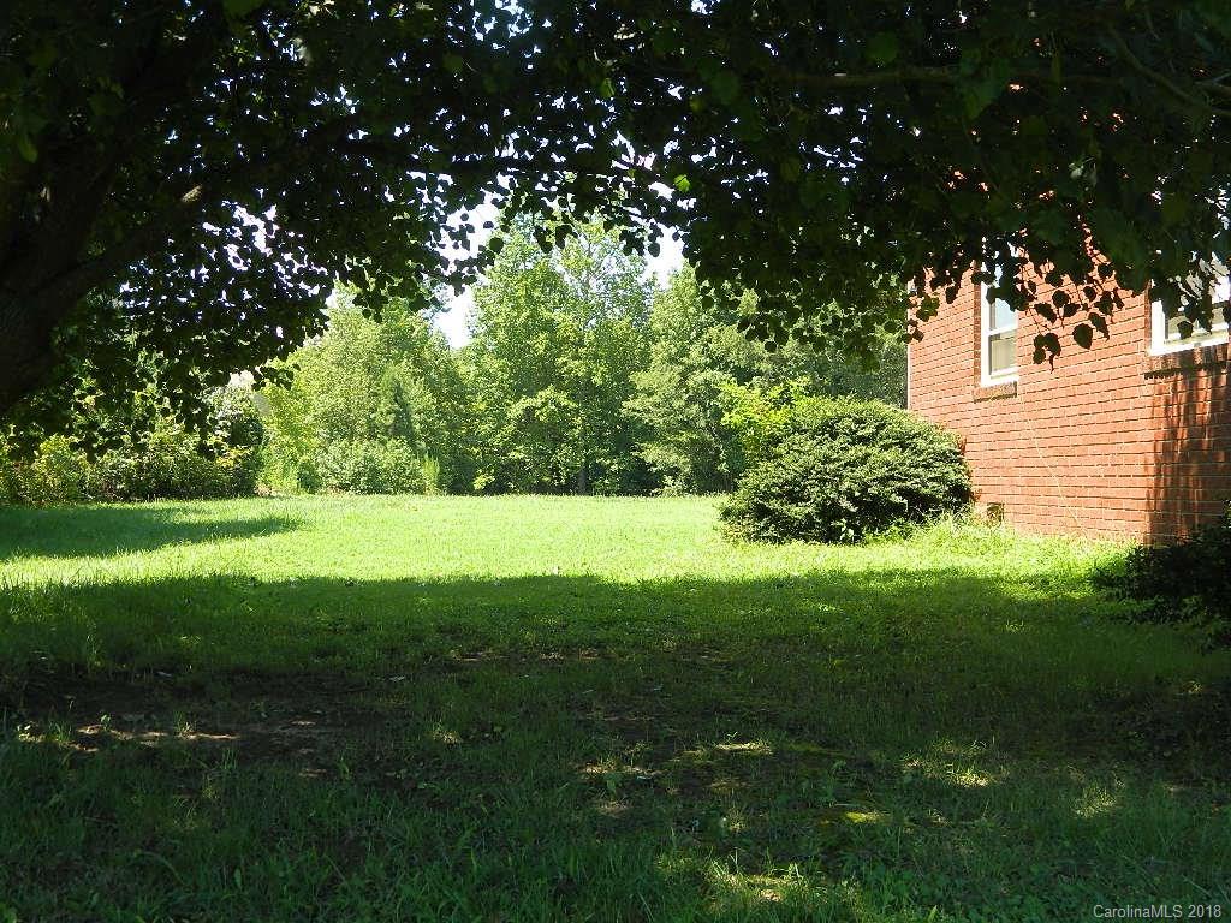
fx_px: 1458
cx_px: 616
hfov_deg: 45.8
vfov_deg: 35.1
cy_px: 462
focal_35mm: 41
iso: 80
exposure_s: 1/160
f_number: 3.5
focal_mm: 7.3
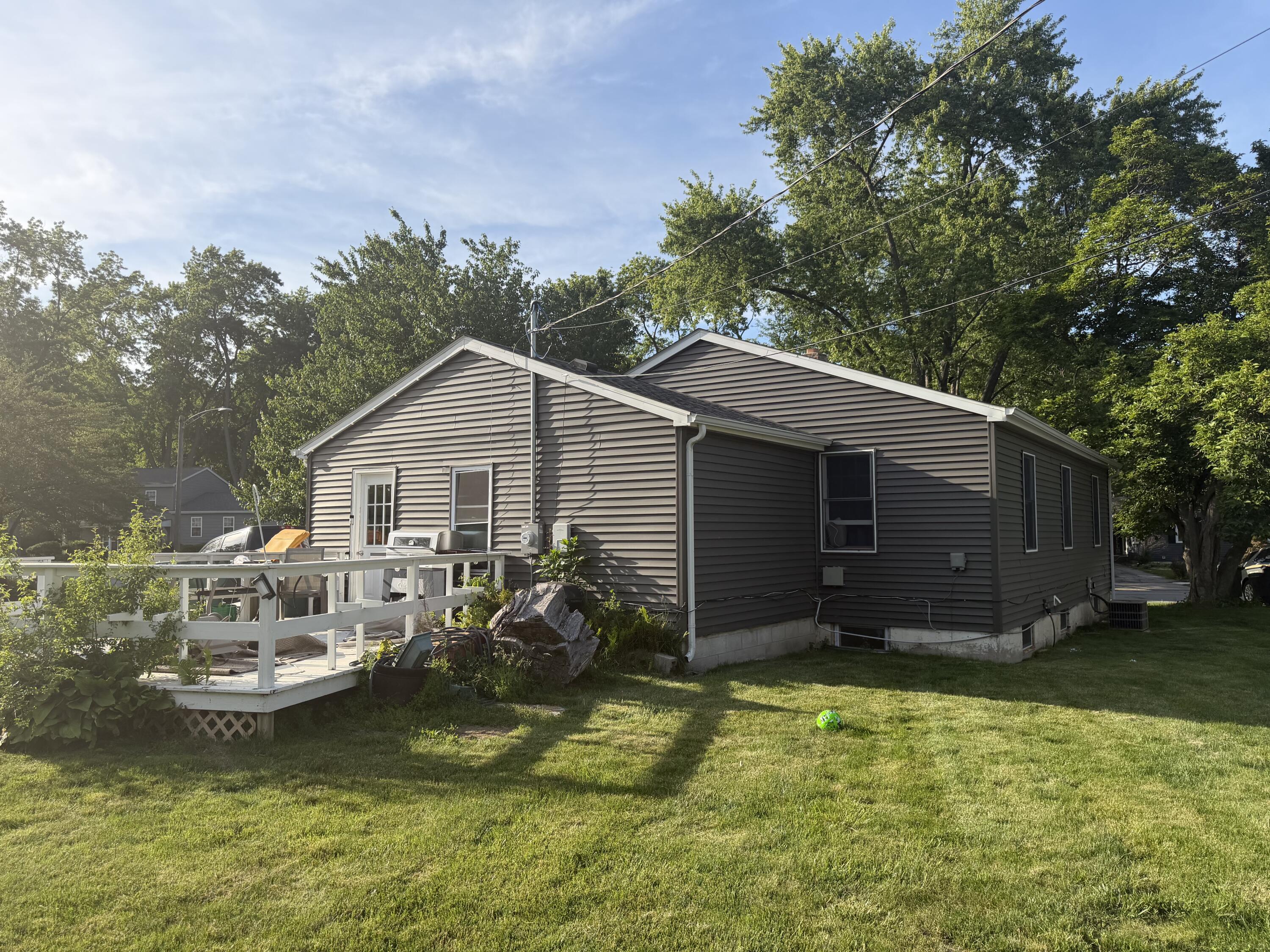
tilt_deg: +2.8
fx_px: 881
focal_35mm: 24
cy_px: 476
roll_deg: +0.4
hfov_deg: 71.6
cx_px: 635
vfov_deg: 56.8
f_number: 1.78
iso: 100
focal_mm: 6.76
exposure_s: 1/3759
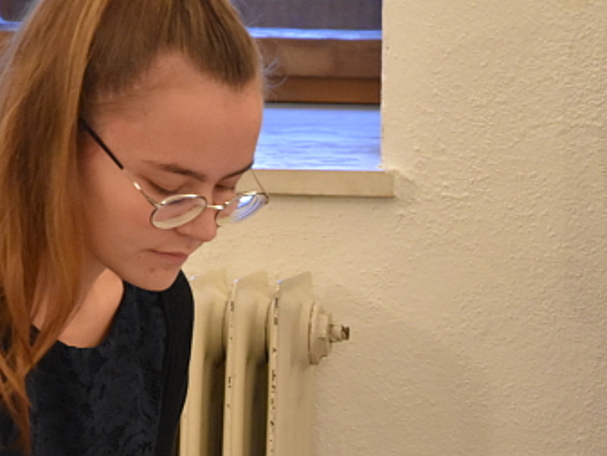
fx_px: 5876
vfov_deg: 4.4
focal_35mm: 335
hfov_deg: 5.9
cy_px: 370
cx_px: 313
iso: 3200
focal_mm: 98
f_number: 5.6
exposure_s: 1/30
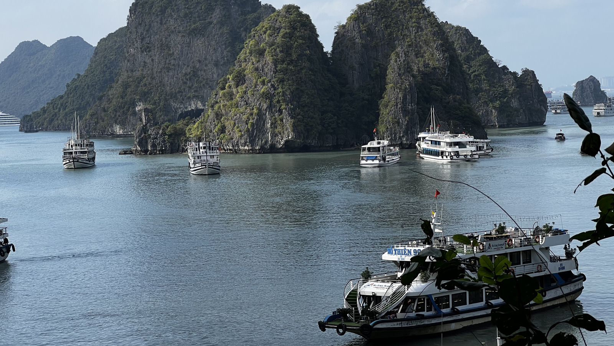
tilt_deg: -2.2
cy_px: 139
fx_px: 1368
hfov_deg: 25.3
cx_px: 307
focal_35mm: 84
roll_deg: +2.1
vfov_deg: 14.4
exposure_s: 1/570
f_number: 2.8
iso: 32
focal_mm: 9
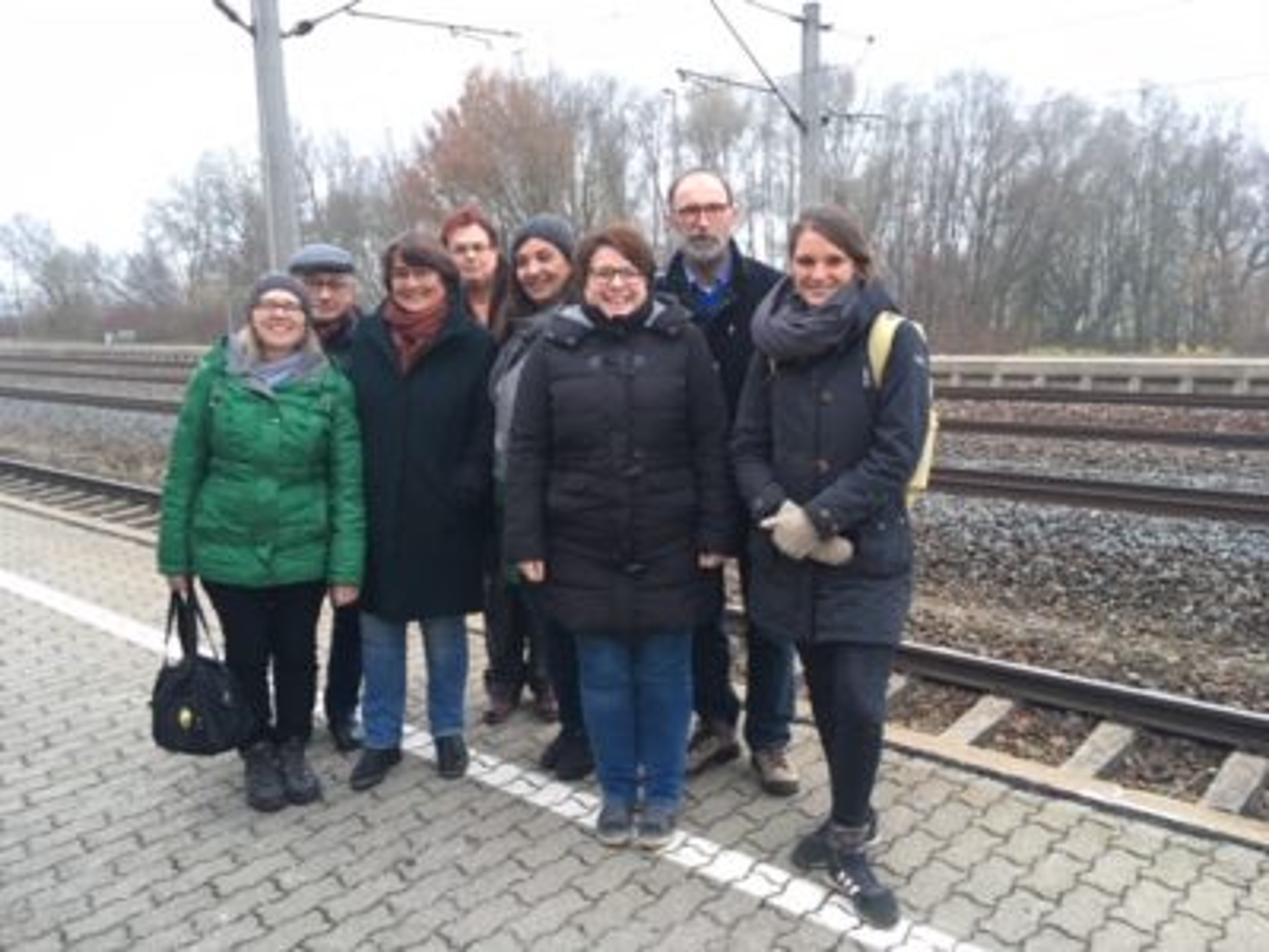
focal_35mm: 29
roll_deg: +1.4
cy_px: 476
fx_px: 1063
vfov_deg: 48.2
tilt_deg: -8.4
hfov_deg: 61.7
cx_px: 634
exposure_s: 1/25
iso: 200
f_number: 2.2
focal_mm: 4.15
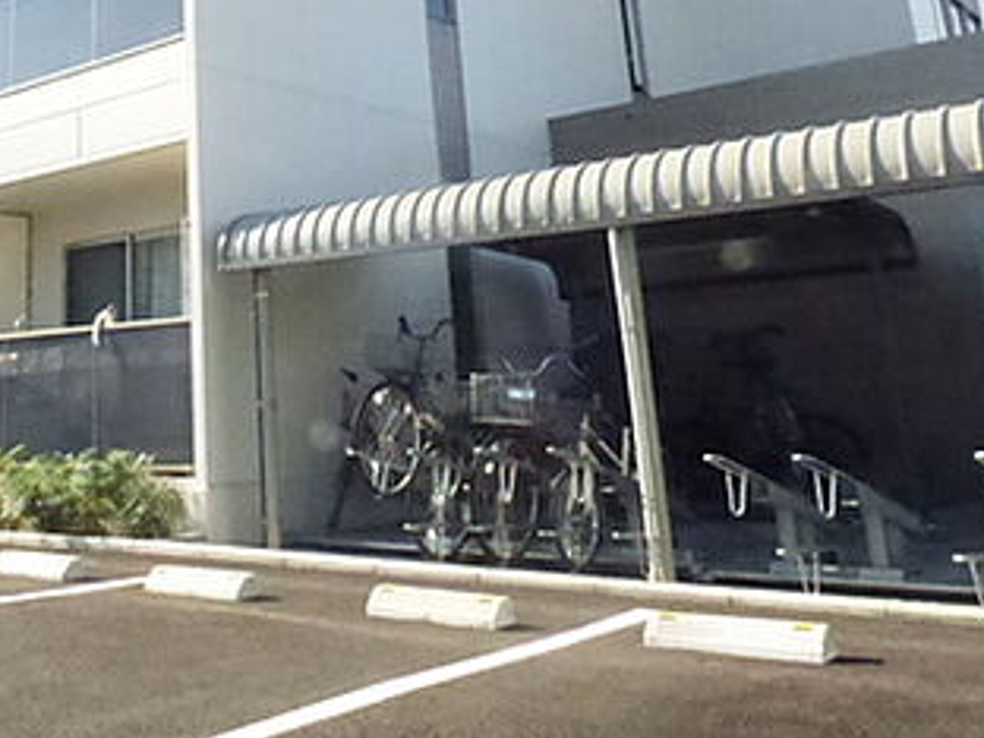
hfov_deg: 43.9
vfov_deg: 32.9
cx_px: 218
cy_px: 44
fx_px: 1165
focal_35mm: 41
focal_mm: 3.58
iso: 3200
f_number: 8
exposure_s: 1/2000
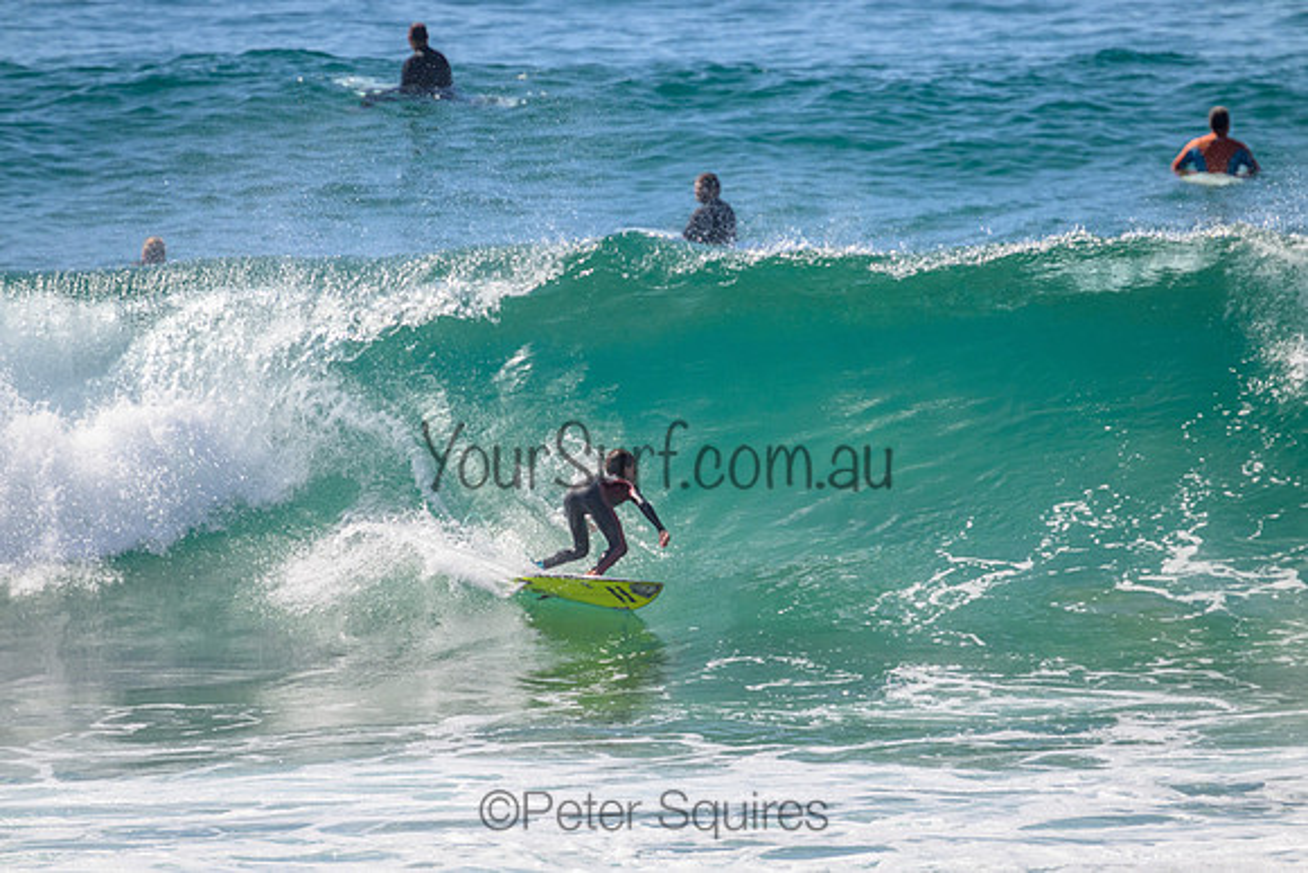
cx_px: 654
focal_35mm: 800
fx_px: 29072
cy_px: 436
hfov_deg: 2.6
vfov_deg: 1.7
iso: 1100
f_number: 11
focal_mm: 800
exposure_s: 1/2000
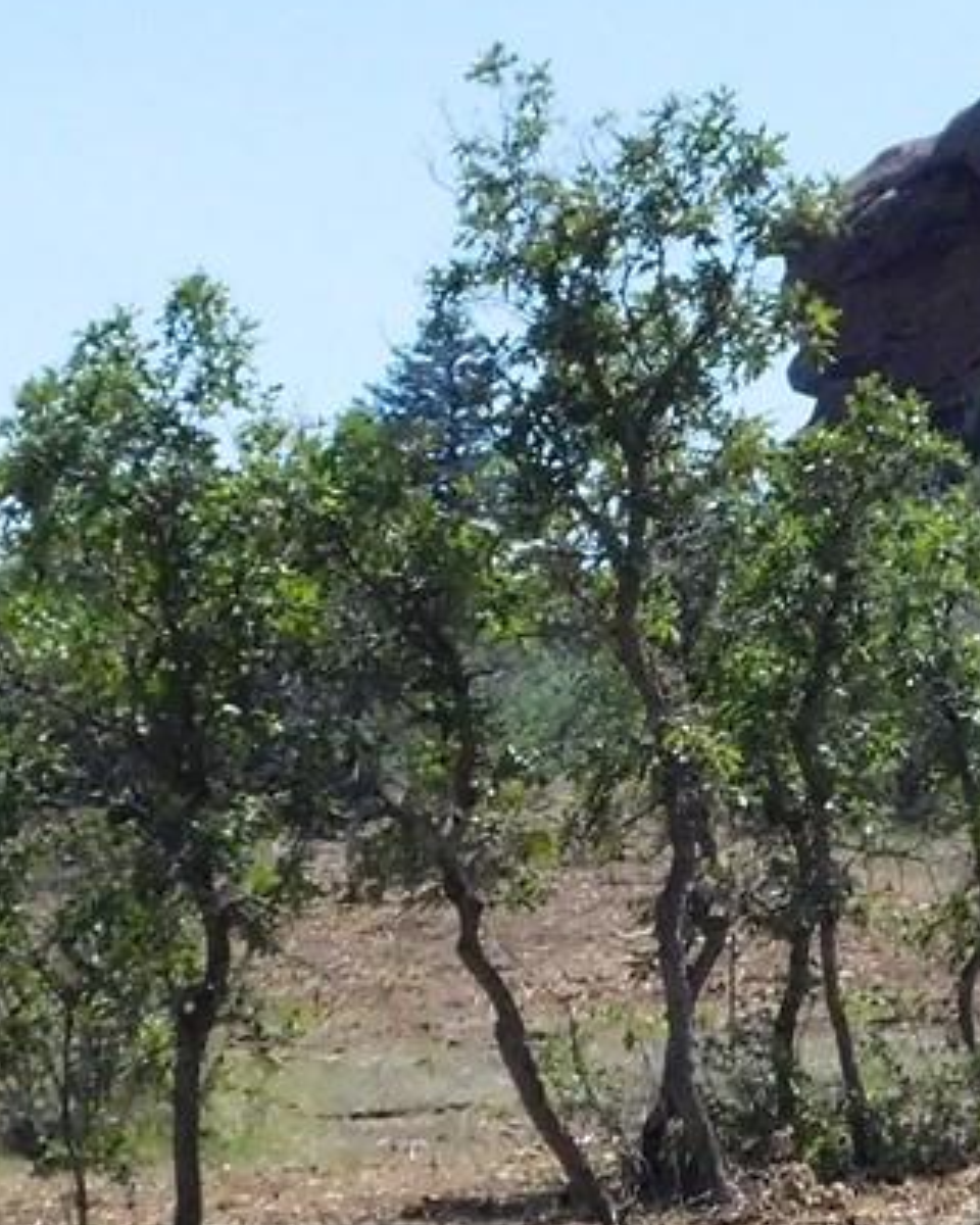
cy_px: 475
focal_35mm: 156
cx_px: 671
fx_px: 5656
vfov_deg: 12.4
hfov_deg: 9.9
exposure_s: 1/1500
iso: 800
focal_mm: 7.1
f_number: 7.2
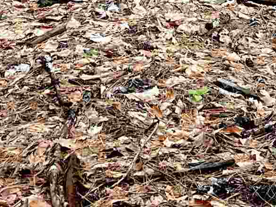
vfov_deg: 9.9
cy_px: -224
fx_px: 1092
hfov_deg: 14.3
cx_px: 53
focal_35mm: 137
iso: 125
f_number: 1.6
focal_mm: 5.1
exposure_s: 1/121
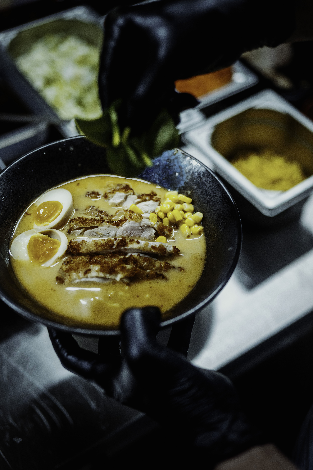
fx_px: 652
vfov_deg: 39.6
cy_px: 235
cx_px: 156
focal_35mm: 50
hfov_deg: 27.0
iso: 1250
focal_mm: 50
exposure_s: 1/500
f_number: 2
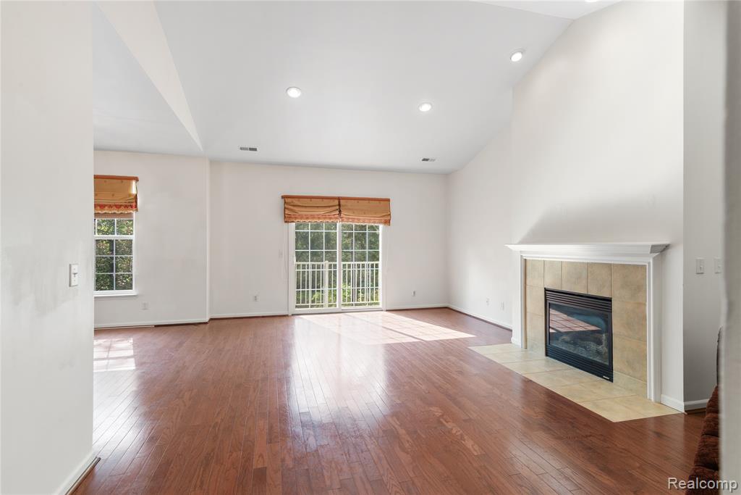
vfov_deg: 70.5
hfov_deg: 93.3
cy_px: 248
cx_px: 370
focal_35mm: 17
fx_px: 350
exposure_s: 1/80
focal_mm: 17
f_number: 9
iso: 400
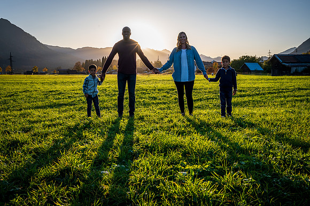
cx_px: 145
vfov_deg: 35.6
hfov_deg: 51.5
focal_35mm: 37
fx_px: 321
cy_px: 110
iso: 400
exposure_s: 1/500
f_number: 11
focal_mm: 35
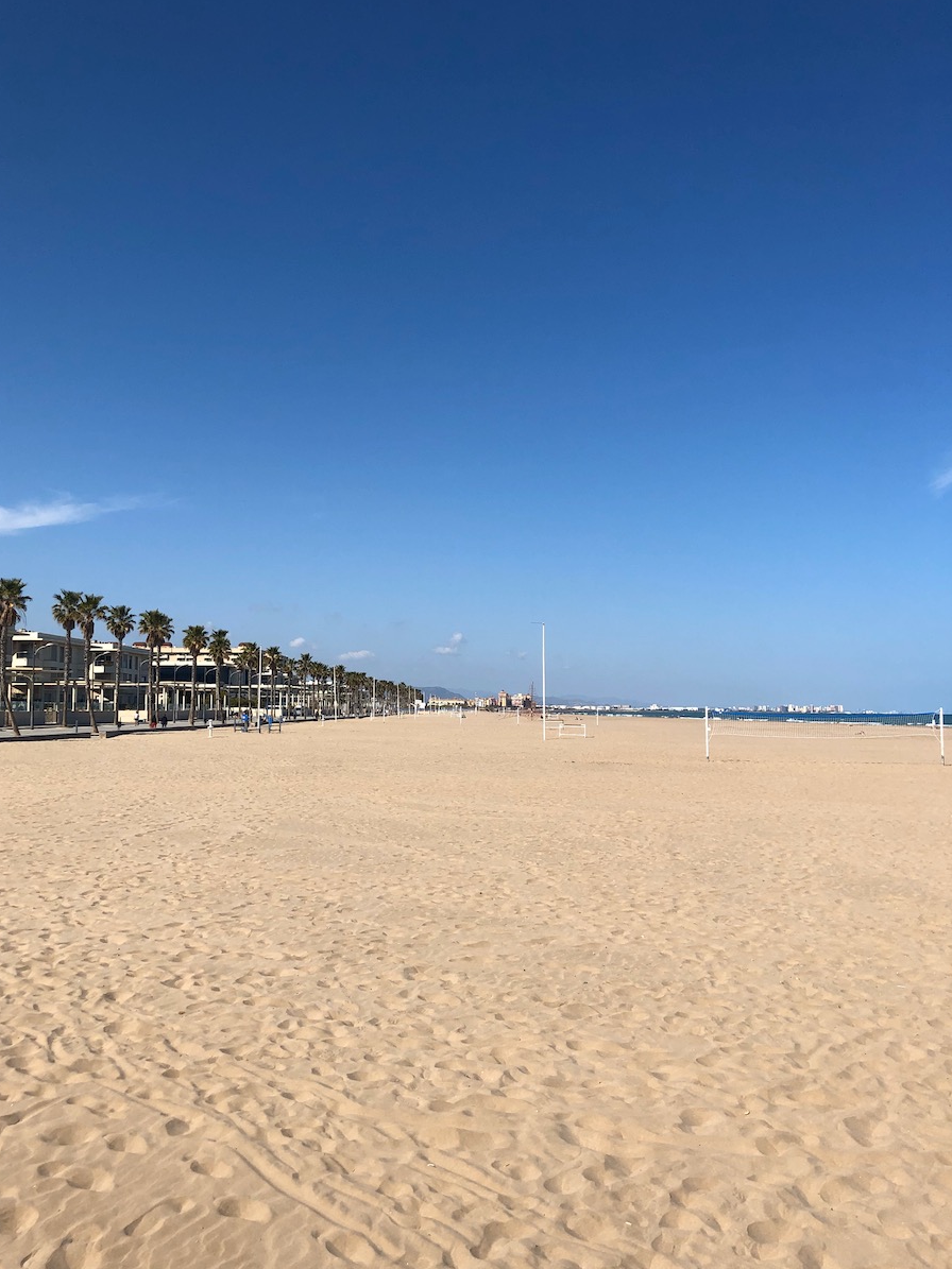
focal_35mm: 30
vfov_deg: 60.0
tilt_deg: +1.8
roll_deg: -1.2
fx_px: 1100
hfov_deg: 46.8
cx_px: 452
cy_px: 657
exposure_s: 1/3436
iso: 20
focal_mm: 4
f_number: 1.8
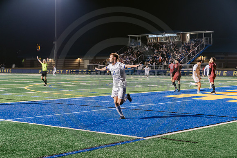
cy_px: 79
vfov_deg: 19.5
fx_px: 461
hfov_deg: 28.8
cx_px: 118
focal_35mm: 70
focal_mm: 70
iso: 2500
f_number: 4
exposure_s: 1/160
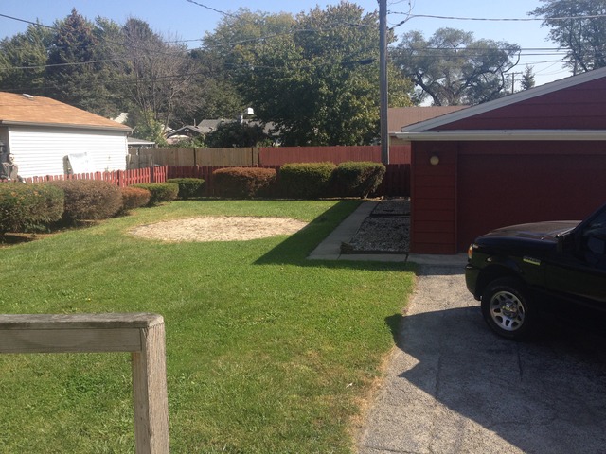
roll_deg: +1.1
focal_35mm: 35
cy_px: 227
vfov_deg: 40.7
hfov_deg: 52.6
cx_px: 303
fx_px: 613
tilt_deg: -8.6
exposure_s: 1/876
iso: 50
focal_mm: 4.28
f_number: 2.4
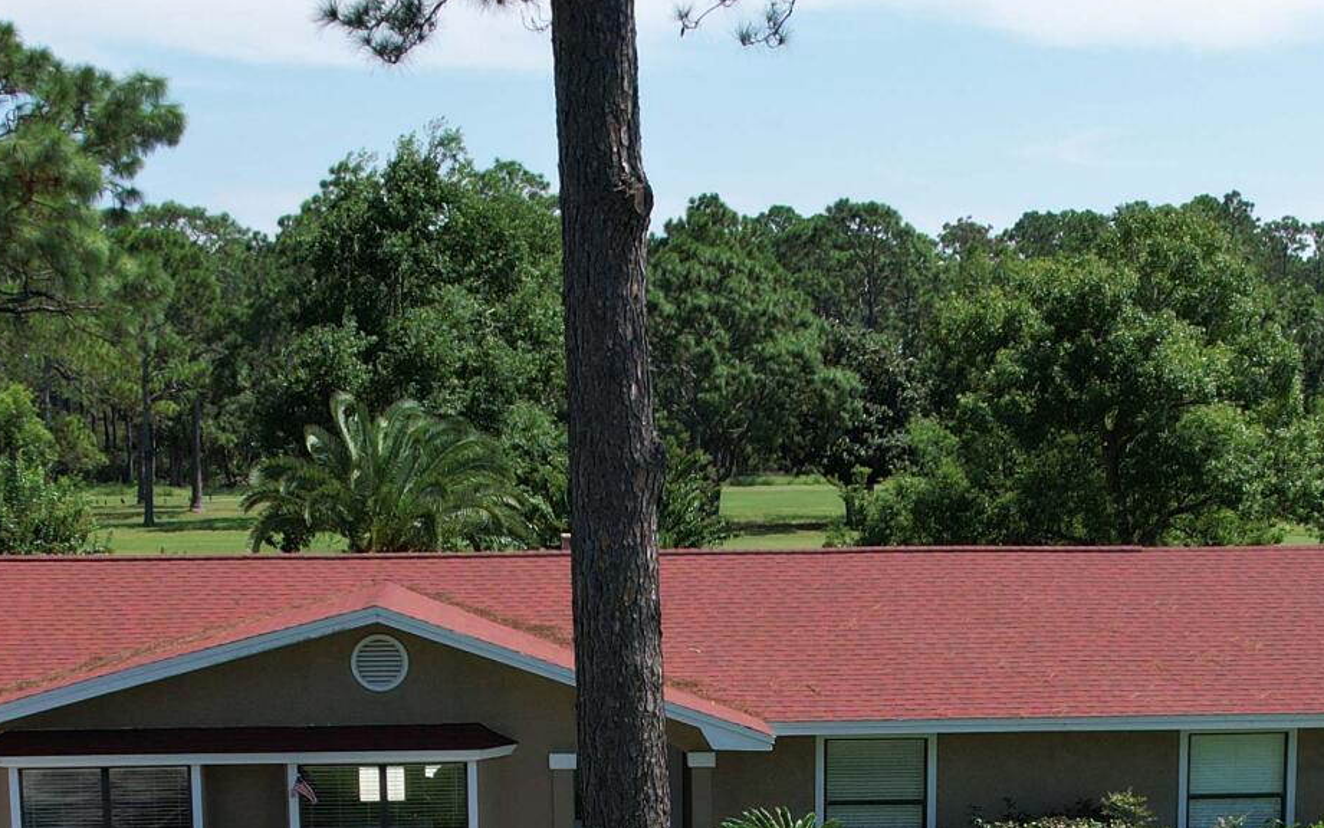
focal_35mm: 73
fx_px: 2635
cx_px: 759
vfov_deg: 17.1
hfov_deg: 28.2
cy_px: 986
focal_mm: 8.38
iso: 100
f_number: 2.8
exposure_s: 1/1600
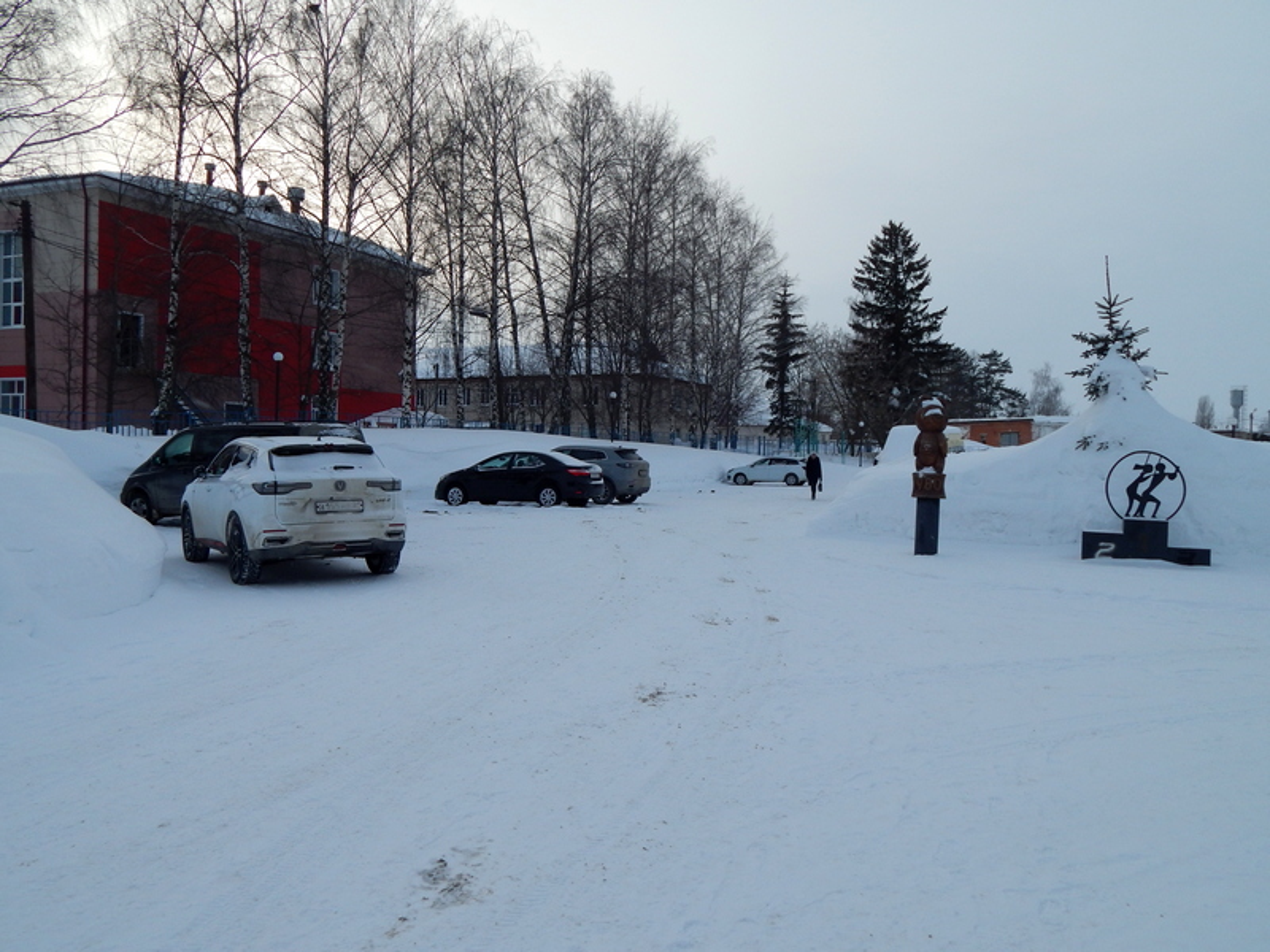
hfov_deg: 63.4
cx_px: 635
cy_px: 476
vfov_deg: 49.7
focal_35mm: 28
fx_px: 1027
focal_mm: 5.1
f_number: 6.3
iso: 125
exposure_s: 1/400
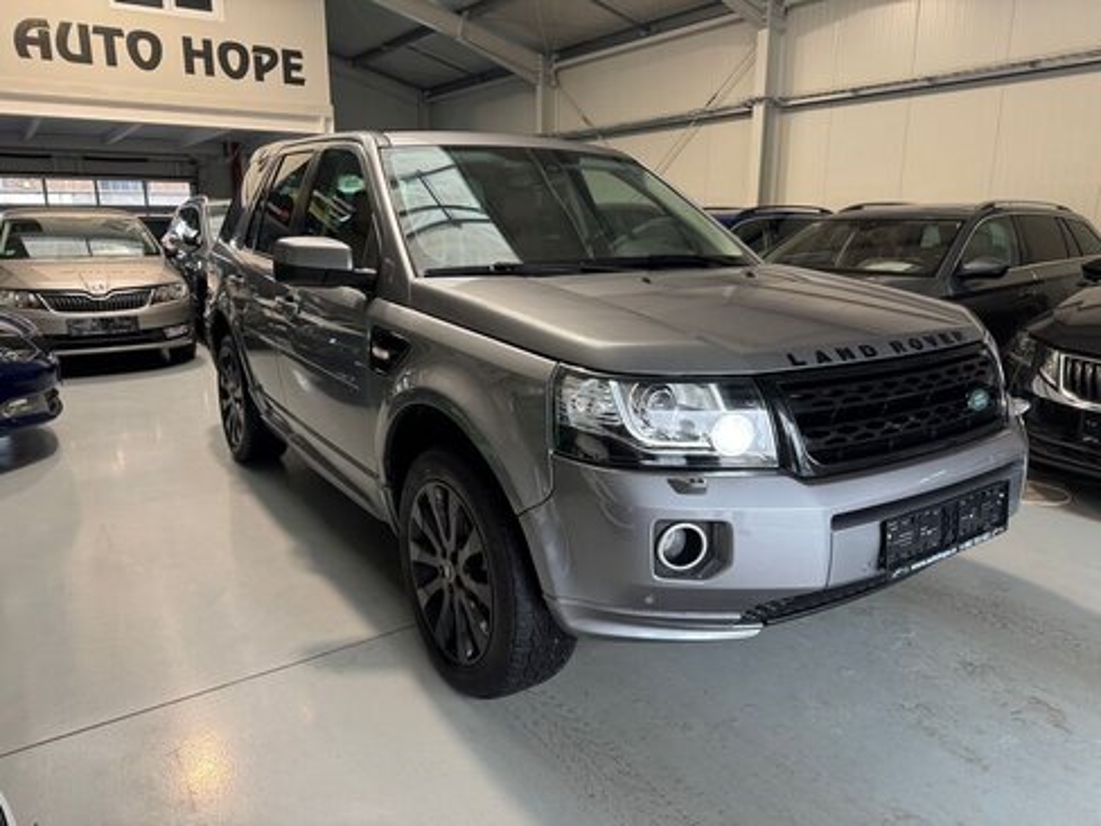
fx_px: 763
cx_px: 550
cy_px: 413
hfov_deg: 71.6
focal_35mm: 24
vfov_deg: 56.8
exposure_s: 1/92
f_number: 1.78
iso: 200
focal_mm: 6.76
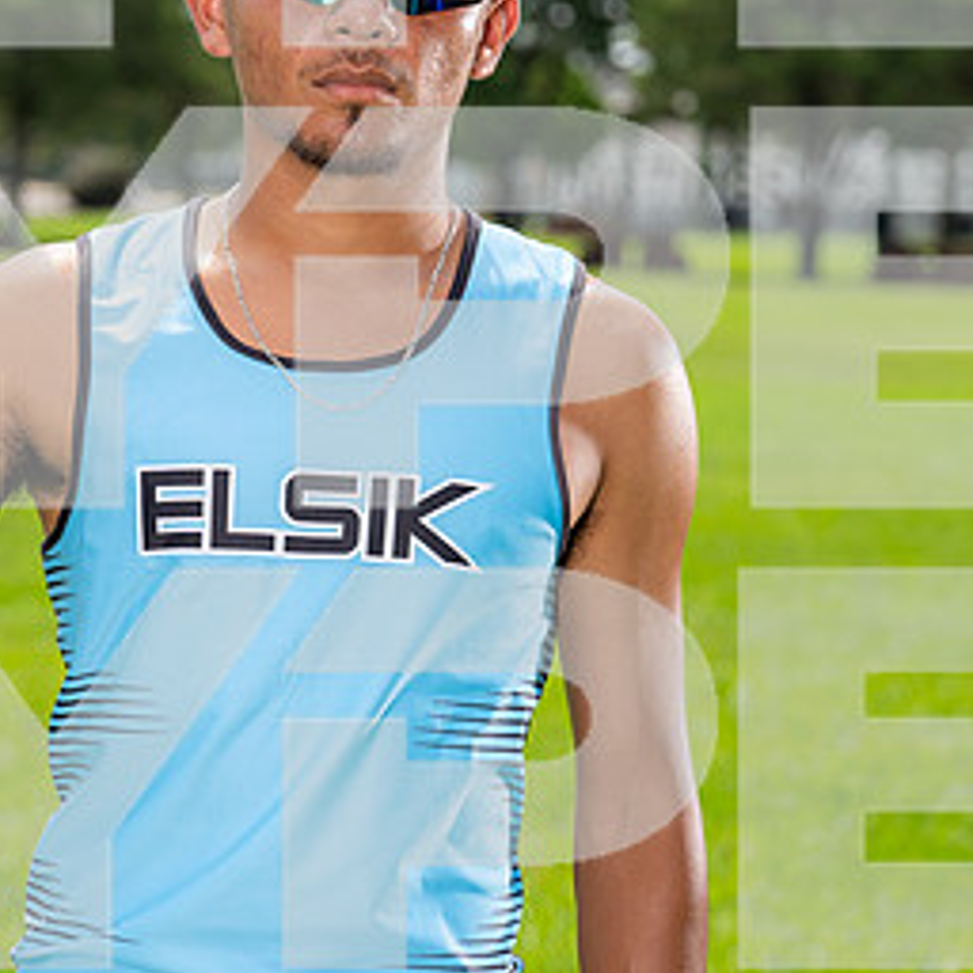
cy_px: 310
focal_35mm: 135
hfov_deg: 12.9
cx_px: 220
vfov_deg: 12.9
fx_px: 4293
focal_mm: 70
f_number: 4
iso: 250
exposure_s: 1/1600
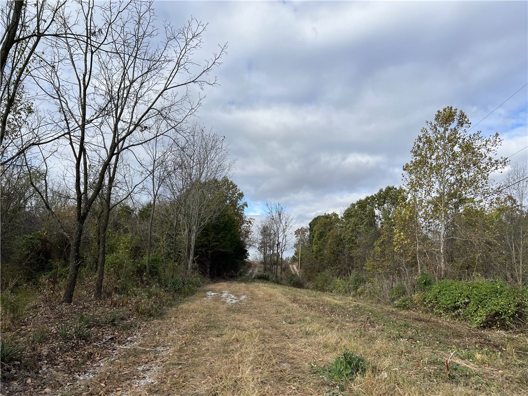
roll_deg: -1.5
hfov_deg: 67.3
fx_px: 397
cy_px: 198
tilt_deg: +9.2
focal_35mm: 26
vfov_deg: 53.1
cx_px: 264
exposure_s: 1/3257
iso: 50
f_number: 1.5
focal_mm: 5.7
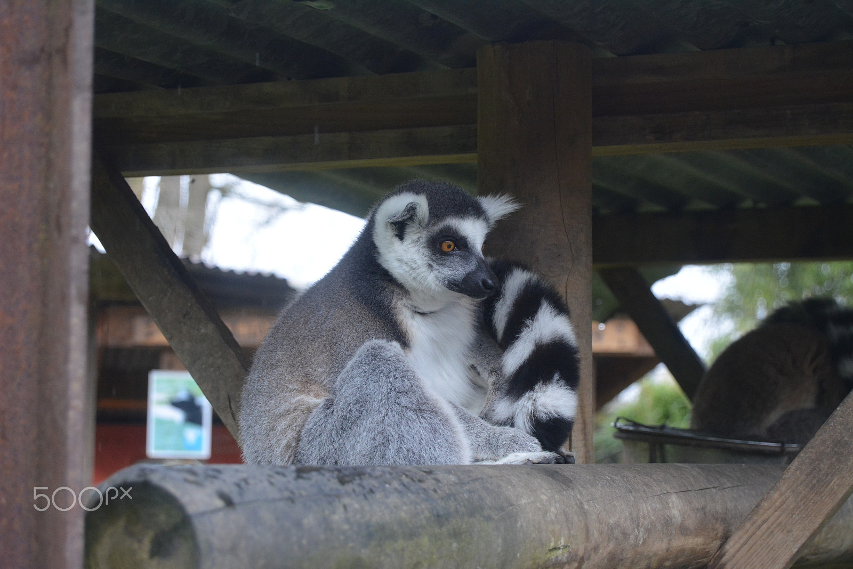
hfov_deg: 24.6
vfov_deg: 16.6
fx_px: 1955
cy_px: 284
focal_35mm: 82
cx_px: 426
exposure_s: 1/320
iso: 1600
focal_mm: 55
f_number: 5.6
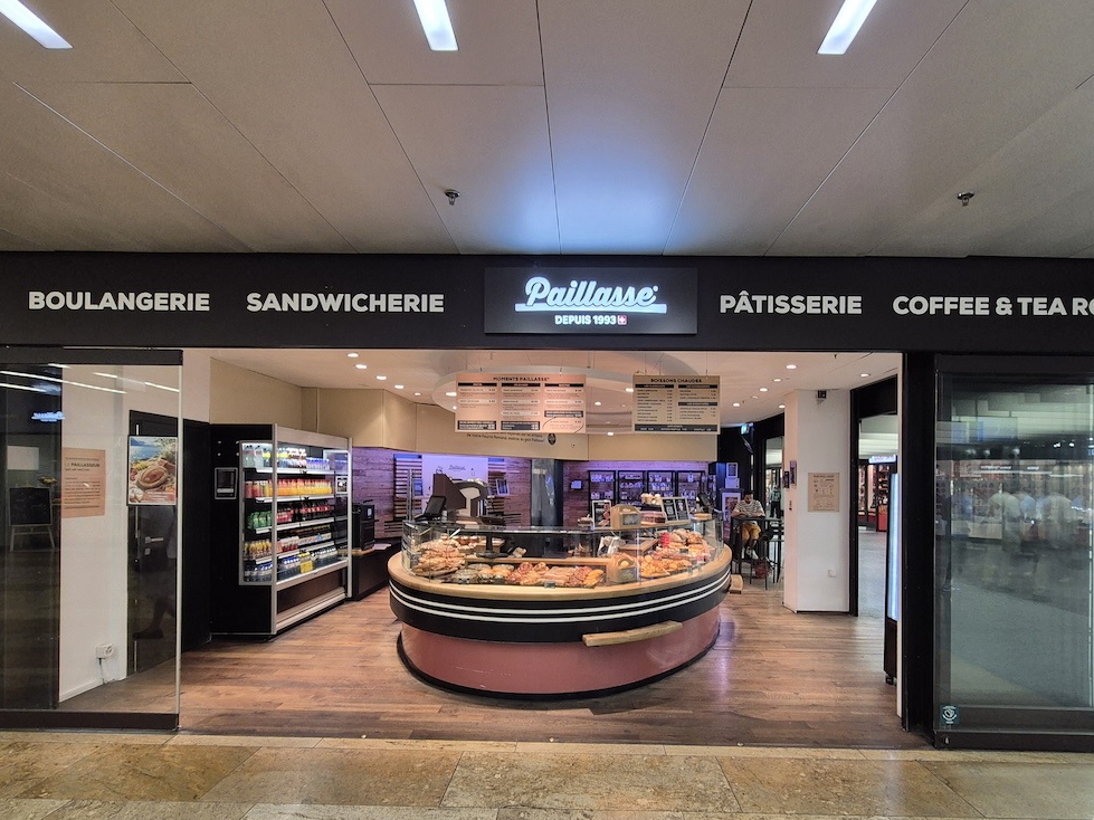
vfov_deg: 74.2
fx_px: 537
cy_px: 474
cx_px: 577
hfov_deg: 91.0
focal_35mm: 17
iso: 160
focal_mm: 2.2
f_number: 2.2
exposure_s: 1/50
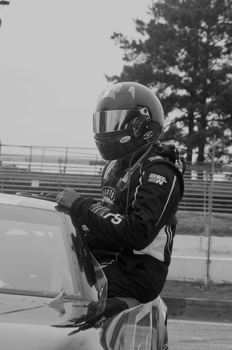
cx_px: 116
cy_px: 175
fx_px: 799
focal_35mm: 82
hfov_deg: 16.5
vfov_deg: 24.6
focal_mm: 55
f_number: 8
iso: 100
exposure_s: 1/200
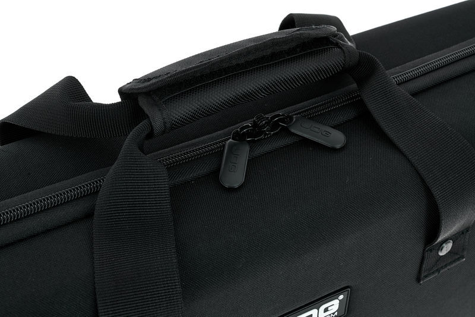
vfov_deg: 27.0
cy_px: 158
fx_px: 660
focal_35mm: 50
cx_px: 238
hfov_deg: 39.6
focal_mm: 50
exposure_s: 1/15
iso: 64
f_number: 16
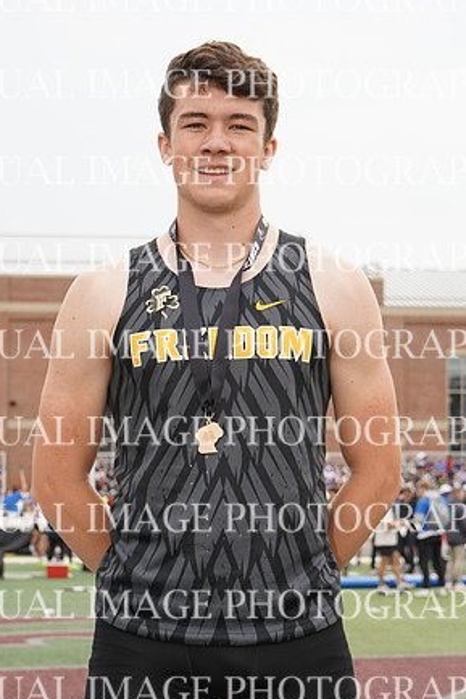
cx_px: 214
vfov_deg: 23.4
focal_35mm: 87
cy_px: 387
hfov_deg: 15.7
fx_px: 1688
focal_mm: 65
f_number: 8
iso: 200
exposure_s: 1/160
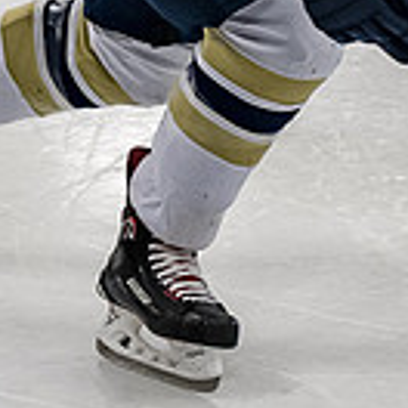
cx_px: 365
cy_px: -152
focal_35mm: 496
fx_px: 6614
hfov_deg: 3.5
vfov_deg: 3.5
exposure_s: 1/800
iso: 1600
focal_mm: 70
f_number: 3.2
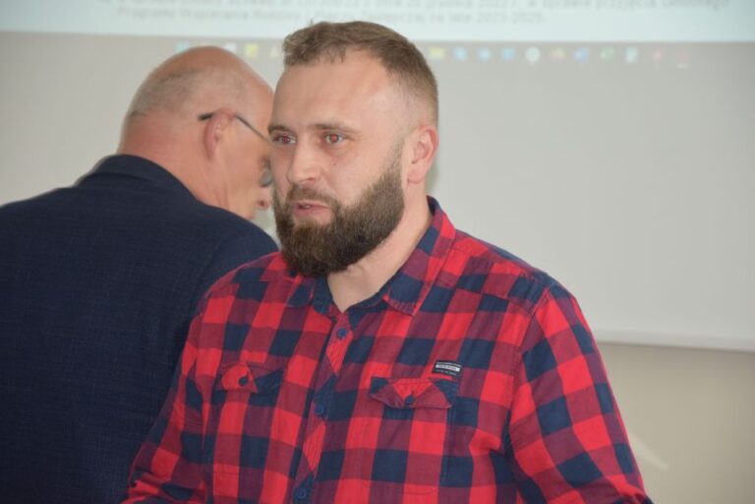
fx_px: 3303
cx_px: 378
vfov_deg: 8.7
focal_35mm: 158
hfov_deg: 13.0
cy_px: 252
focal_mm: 105
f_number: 5.6
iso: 800
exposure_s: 1/80
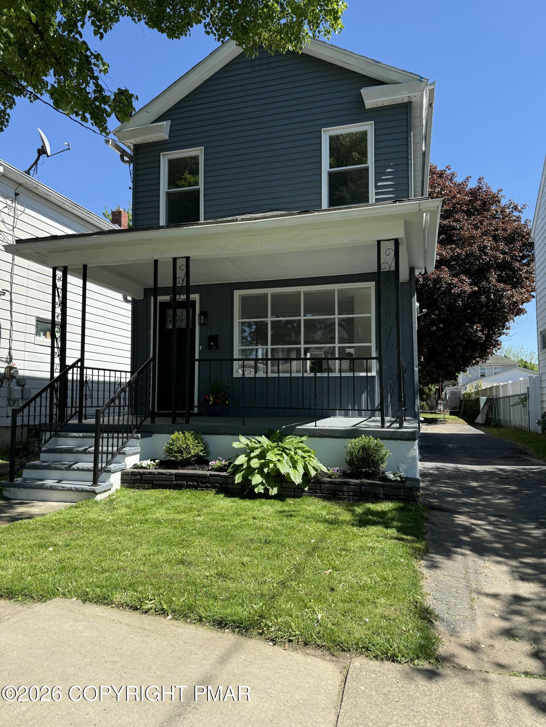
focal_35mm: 24
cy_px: 364
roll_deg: -0.2
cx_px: 273
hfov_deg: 56.8
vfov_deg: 71.6
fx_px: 505
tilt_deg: +5.1
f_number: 1.78
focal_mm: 6.76
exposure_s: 1/2370
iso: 100
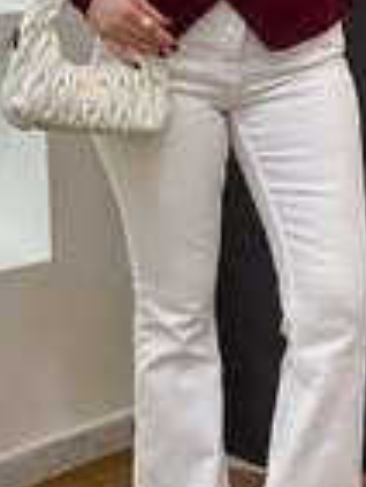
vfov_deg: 12.9
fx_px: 2140
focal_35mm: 152
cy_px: 64
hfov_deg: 9.8
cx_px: 252
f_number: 2
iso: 100
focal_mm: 6
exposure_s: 1/100
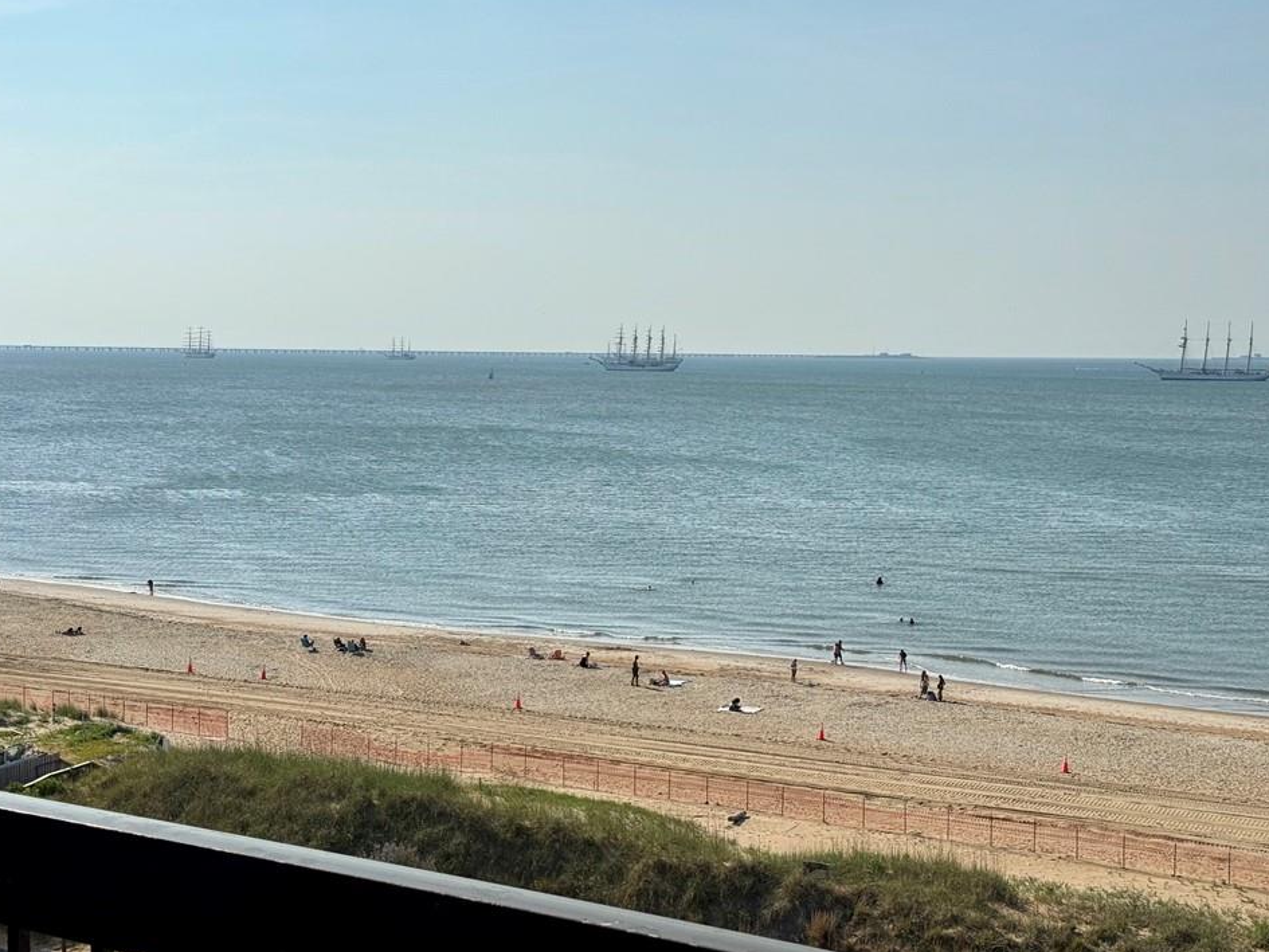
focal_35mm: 52
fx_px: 1907
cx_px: 631
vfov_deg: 28.0
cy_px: 486
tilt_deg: -4.0
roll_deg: -0.5
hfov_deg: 36.8
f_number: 1.78
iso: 50
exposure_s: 1/11364
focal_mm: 6.76
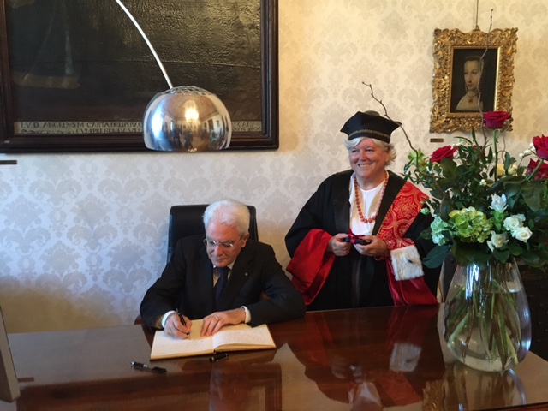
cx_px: 274
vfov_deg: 48.2
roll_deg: +0.3
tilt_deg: -6.6
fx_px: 459
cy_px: 206
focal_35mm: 29
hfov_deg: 61.7
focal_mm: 4.15
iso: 200
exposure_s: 1/25
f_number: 2.2
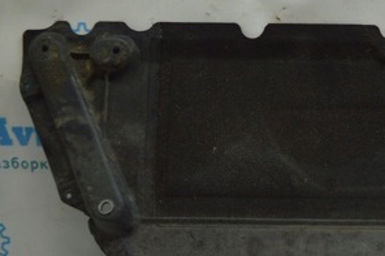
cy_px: 160
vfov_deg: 16.8
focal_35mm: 81
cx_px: 402
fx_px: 867
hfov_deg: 23.8
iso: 400
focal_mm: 25
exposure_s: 1/40
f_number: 5.6
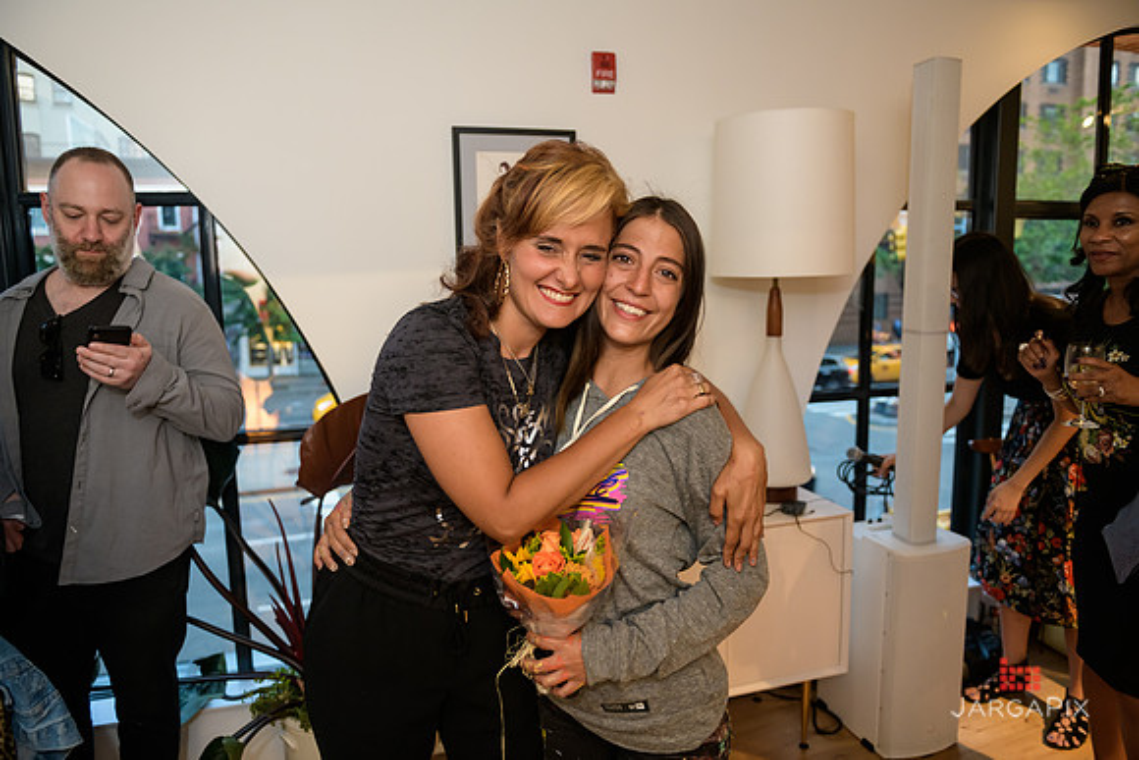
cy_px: 380
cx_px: 570
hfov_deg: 69.4
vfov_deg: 49.6
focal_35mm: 26
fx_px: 823
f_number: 3.2
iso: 800
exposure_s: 1/125
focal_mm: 26
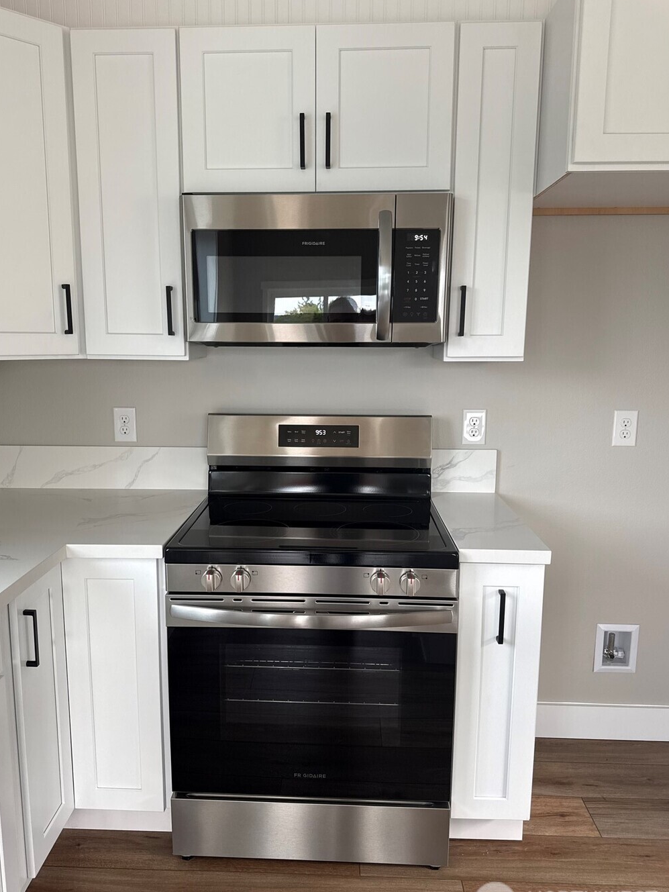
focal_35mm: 26
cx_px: 316
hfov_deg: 53.0
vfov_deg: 67.3
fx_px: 670
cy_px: 452
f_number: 1.78
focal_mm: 6.76
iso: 125
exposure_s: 1/121
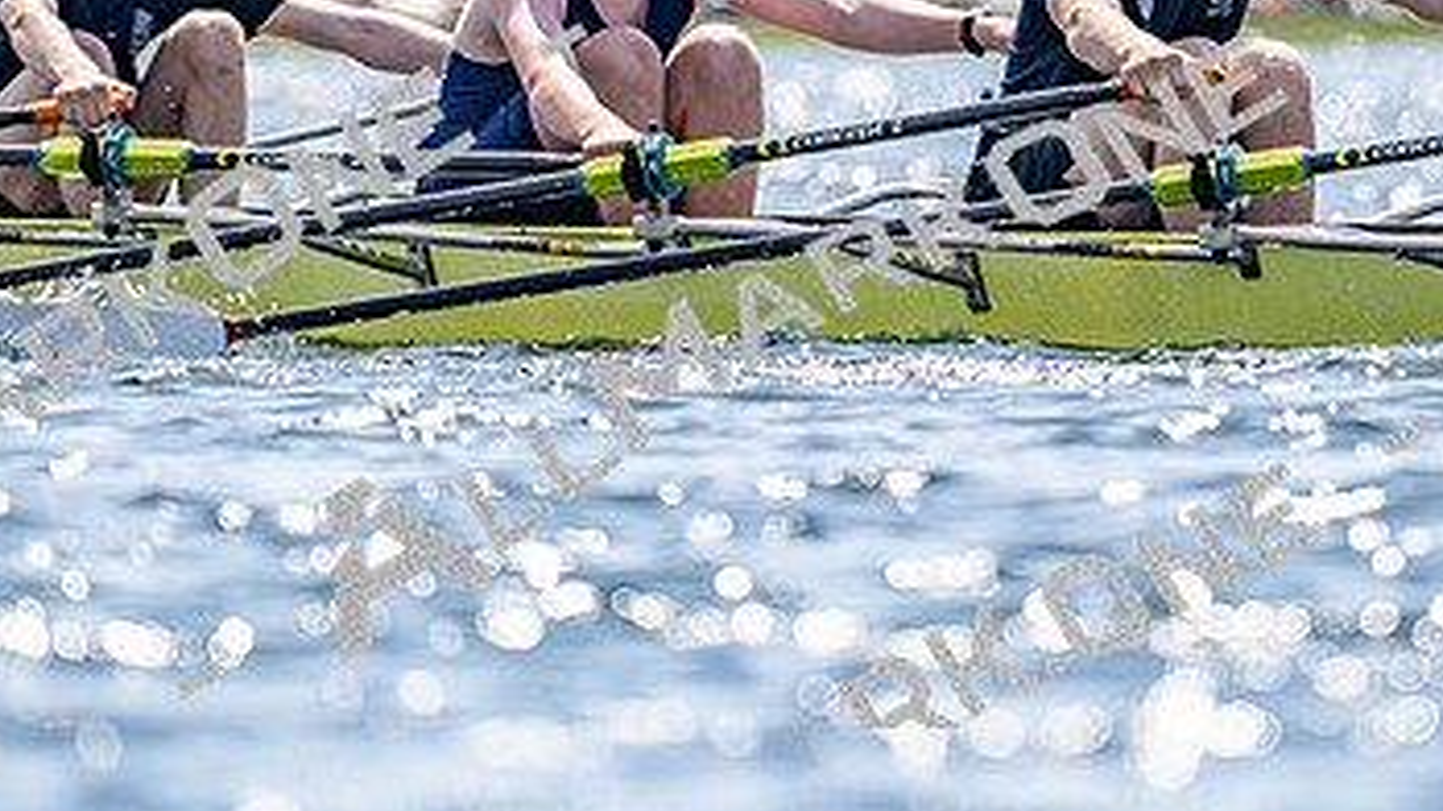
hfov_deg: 2.1
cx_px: 1162
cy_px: 21
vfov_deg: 1.2
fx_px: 39969
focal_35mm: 1045
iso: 250
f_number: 4.5
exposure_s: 1/2500
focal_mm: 400
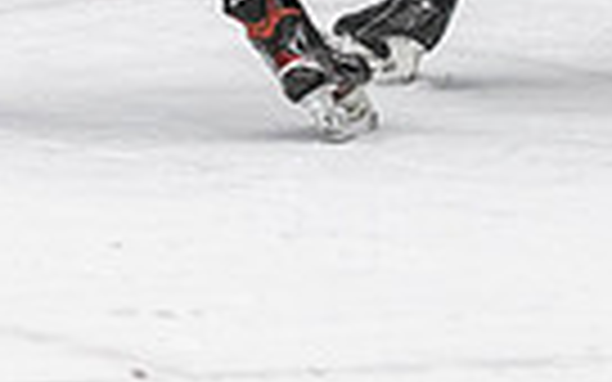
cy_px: -334
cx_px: 641
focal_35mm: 555
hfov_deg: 3.8
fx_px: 9257
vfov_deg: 2.4
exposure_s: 1/640
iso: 2000
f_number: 2.8
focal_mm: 105
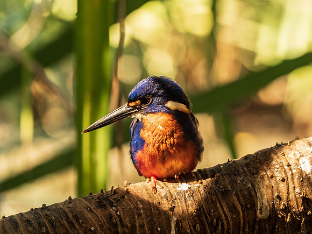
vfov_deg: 3.5
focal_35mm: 421
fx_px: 3795
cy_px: 117
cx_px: 156
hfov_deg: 4.7
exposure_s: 1/50
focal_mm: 210
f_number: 8
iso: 400
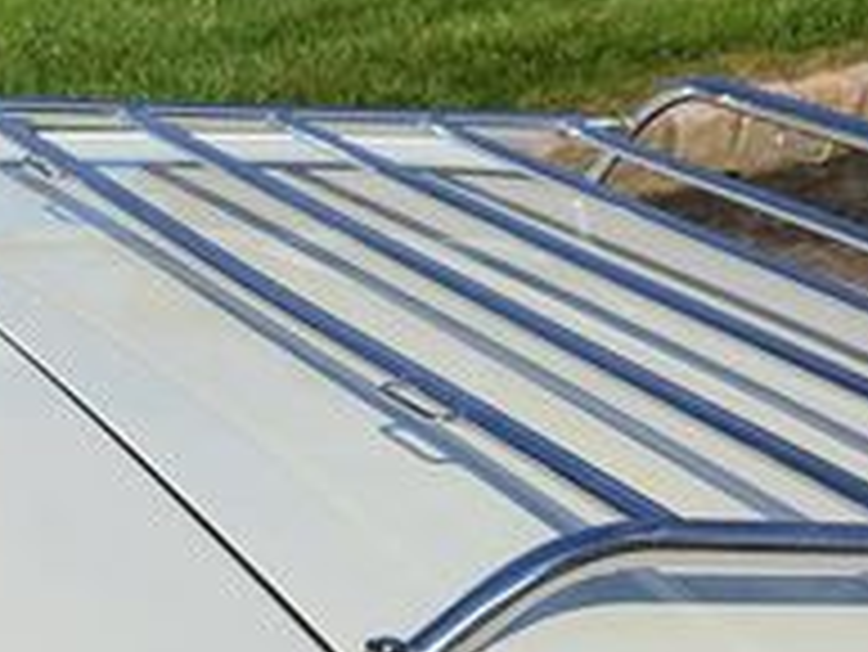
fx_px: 2158
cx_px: -499
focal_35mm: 86
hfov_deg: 19.3
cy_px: 742
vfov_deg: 16.6
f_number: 1.8
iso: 40
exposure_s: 1/3923
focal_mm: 5.4
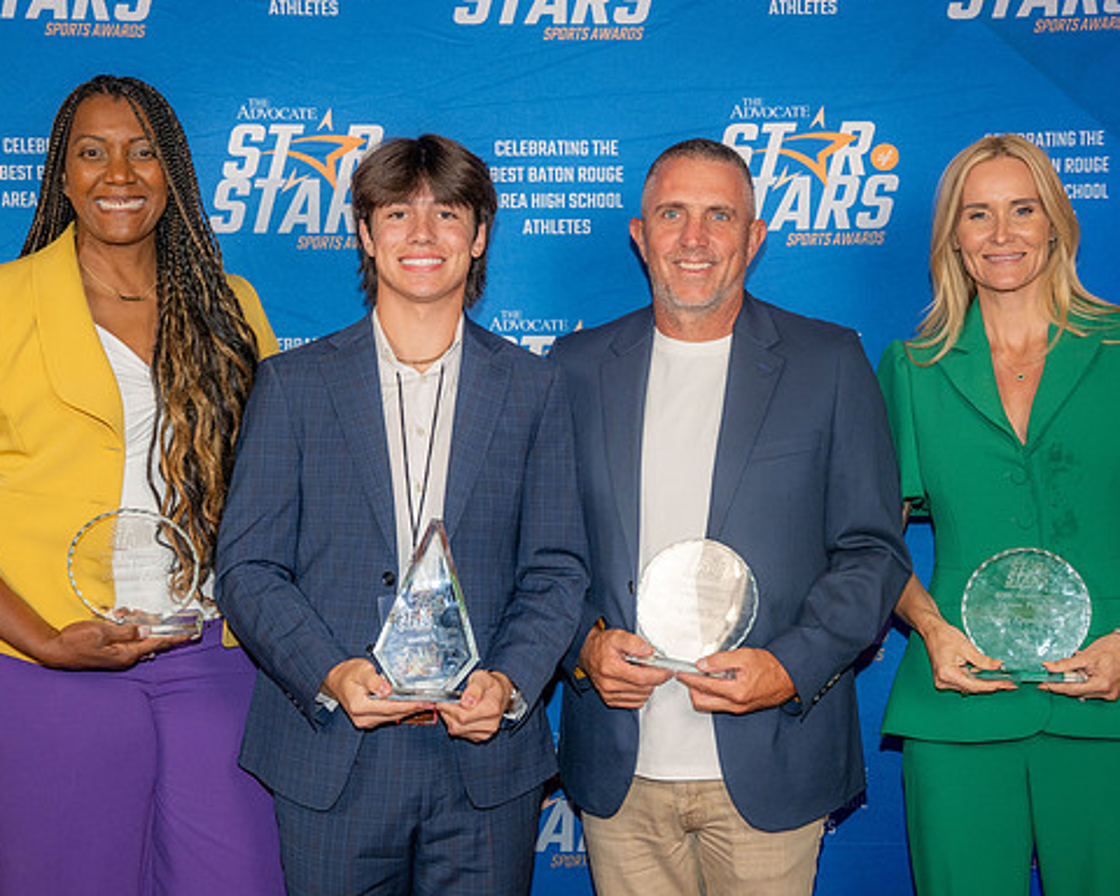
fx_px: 1724
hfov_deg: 36.0
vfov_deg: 29.1
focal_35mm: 52
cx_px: 554
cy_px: 470
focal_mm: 41
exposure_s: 1/160
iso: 320
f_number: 3.2
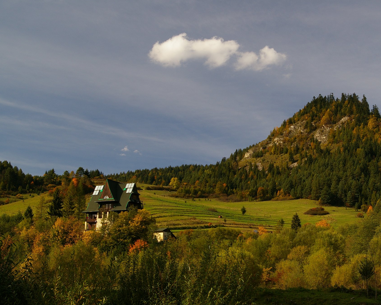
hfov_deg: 29.1
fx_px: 733
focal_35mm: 65
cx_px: 231
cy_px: 153
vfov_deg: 23.5
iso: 200
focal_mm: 38
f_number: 8
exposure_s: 1/250
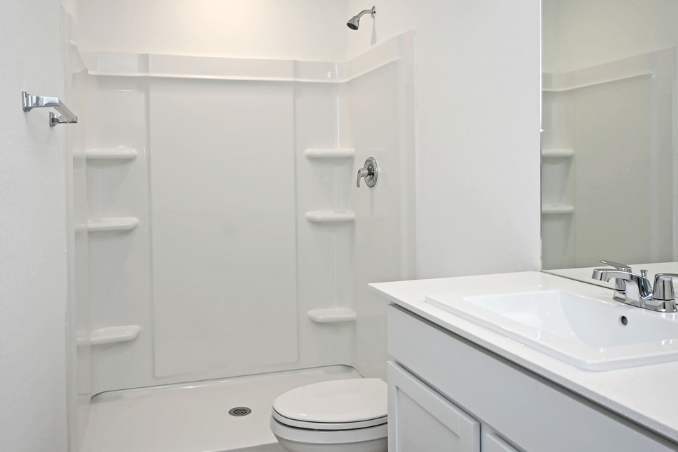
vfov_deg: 43.5
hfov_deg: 61.7
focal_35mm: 30
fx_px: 565
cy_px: 209
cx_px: 295
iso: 64
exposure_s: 1/50
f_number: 3.5
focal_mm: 12
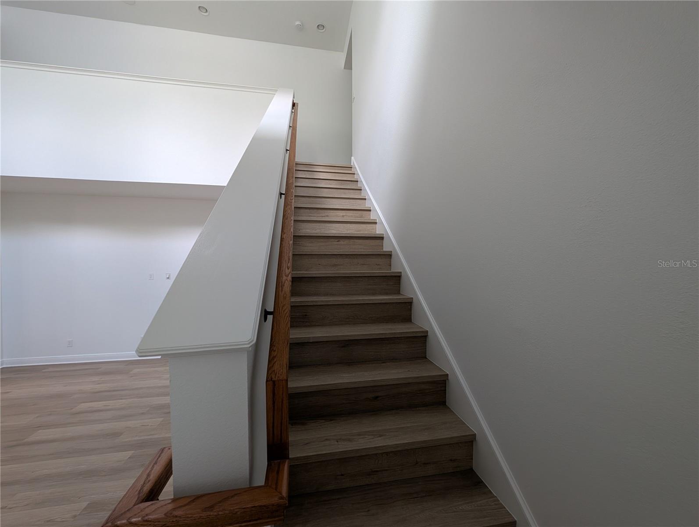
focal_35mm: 12
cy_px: 264
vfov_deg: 94.6
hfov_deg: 110.5
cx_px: 350
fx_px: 243
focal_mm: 2.23
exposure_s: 1/40
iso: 74
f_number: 1.95
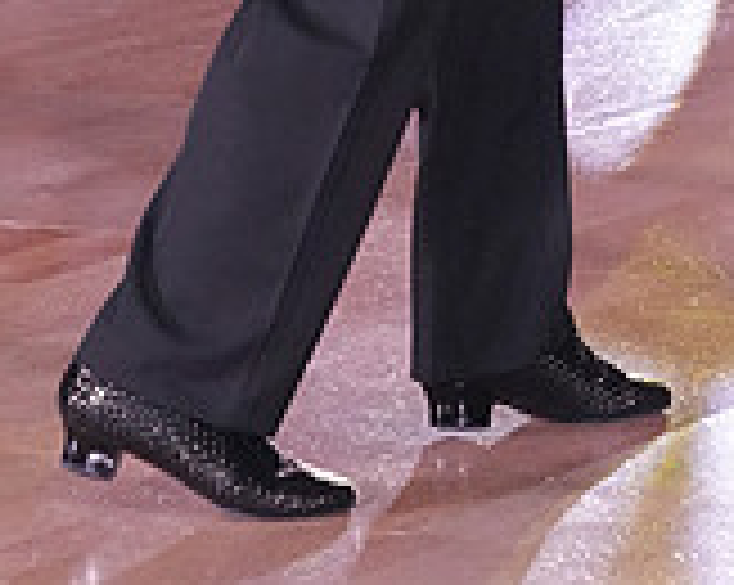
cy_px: -459
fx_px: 5880
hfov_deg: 7.1
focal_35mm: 271
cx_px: 795
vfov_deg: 5.6
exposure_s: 1/250
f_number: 7.1
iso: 6400
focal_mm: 54
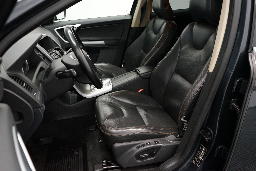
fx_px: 213
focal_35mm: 30
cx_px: 128
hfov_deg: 61.9
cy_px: 86
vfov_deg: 43.6
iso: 4000
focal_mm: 30
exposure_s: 1/160
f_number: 3.5
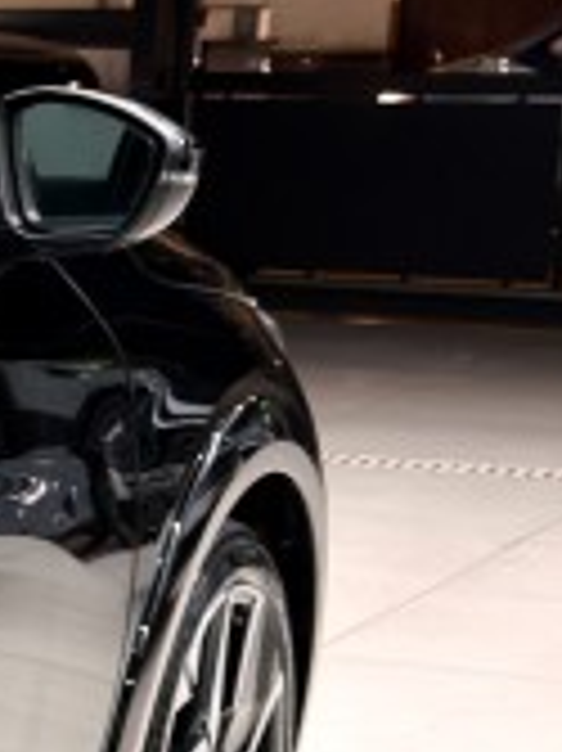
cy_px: 612
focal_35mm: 147
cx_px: -1398
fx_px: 3186
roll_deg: +1.1
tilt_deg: -11.2
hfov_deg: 7.9
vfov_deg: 13.4
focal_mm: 6.76
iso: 320
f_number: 1.78
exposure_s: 1/33
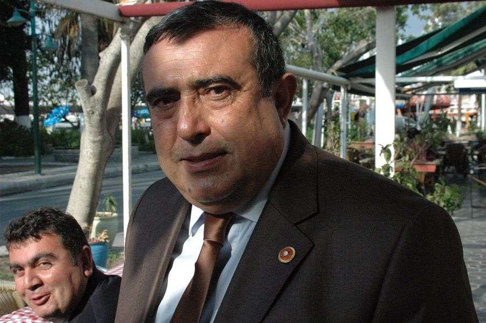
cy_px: 162
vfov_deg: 23.7
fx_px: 769
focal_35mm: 57
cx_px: 243
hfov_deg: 35.1
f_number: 13
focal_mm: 38
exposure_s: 1/640
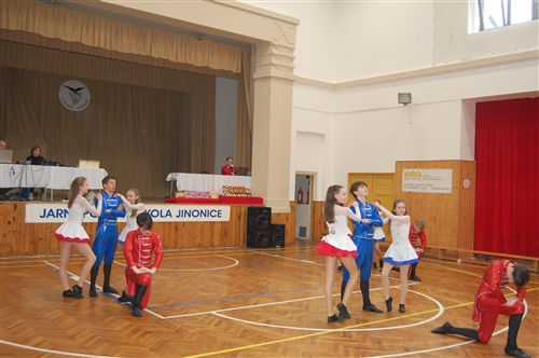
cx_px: 270
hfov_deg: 53.2
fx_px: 538
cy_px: 179
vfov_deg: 36.8
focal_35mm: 36
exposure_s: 1/60
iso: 640
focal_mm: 24
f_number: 4
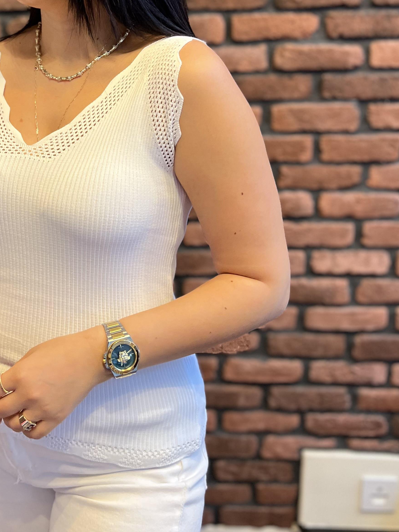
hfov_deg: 31.5
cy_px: 163
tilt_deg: -11.8
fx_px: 692
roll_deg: +0.9
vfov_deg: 41.4
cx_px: 92
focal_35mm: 45
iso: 250
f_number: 1.5
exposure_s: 1/50
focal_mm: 5.7
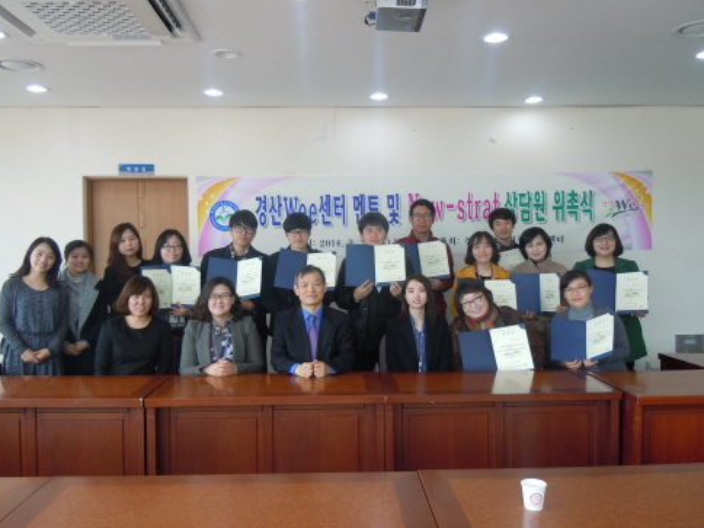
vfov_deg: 45.4
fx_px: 630
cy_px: 263
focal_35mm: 31
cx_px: 346
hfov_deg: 58.3
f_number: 3.5
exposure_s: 1/60
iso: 320
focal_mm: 5.4
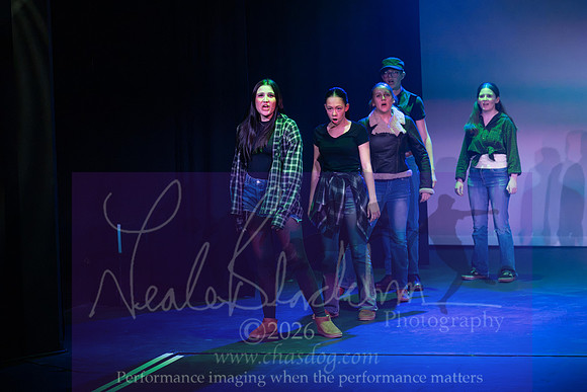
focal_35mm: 120
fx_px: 1957
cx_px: 294
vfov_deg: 11.4
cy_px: 196
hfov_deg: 17.1
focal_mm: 120
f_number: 4
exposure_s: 1/800
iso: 5000
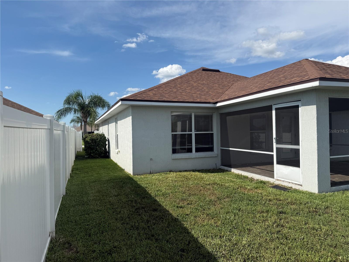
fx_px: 242
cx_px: 174
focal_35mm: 24
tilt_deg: +2.7
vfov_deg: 56.8
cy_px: 131
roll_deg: +0.7
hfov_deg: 71.6
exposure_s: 1/6711
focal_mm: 6.76
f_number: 1.78
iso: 80
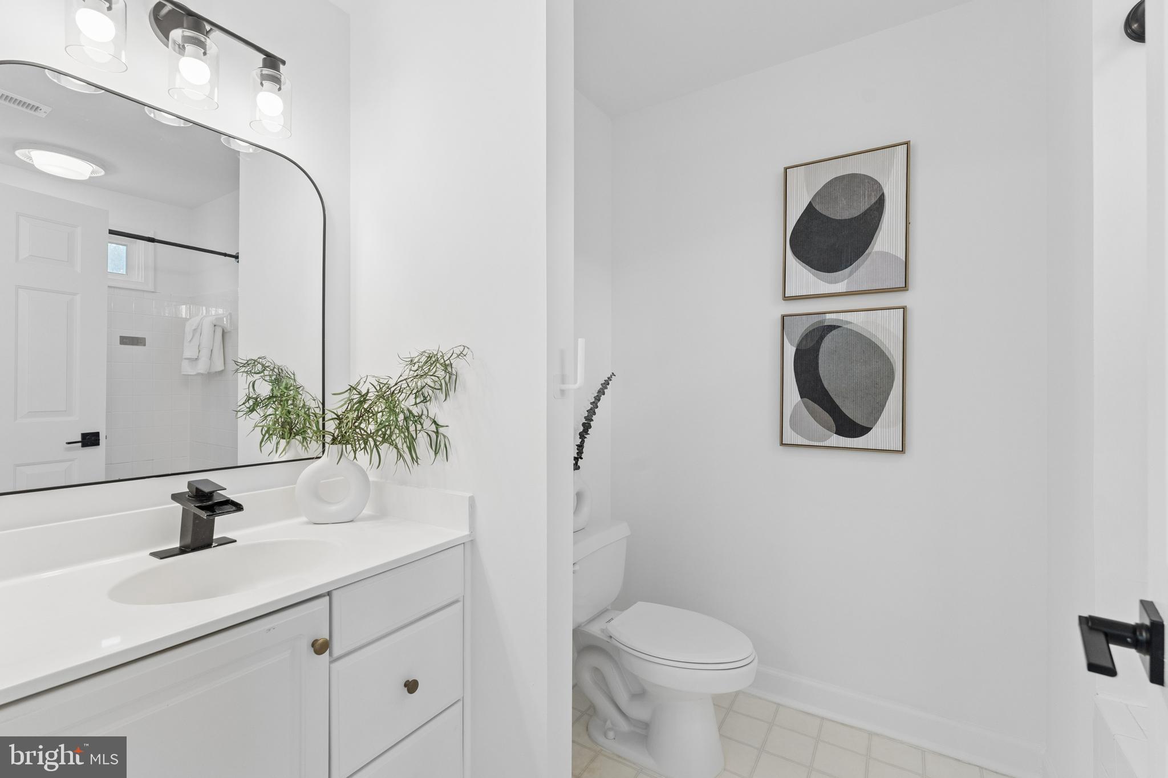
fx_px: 500
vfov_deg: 75.8
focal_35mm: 15
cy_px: 389
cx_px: 584
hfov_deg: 98.9
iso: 1250
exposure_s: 1/125
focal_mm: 15.4
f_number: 7.1
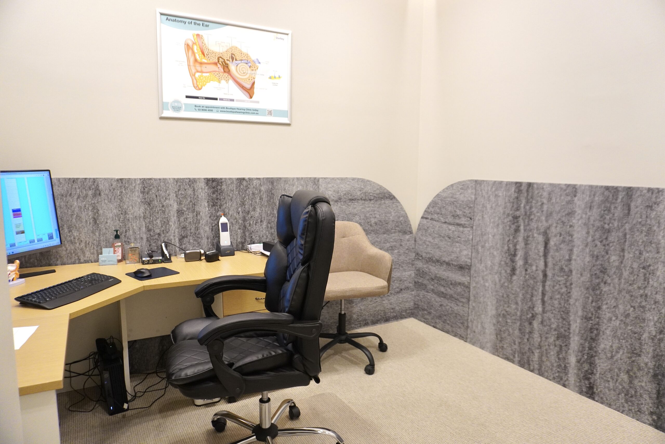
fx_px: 443
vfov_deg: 53.1
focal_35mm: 24
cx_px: 332
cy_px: 222
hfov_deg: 73.7
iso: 1600
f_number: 4
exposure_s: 1/160
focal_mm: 16
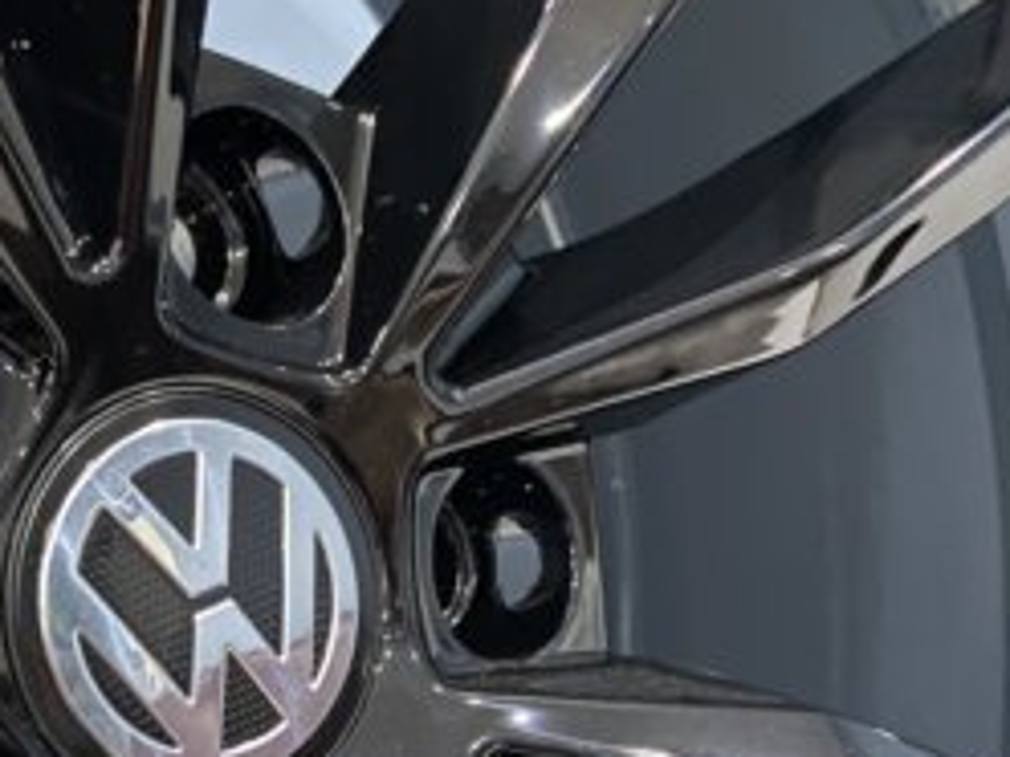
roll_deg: -1.5
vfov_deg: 22.9
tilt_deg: -19.0
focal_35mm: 63
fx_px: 1838
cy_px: 619
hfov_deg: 29.7
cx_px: 138
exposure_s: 1/14
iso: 800
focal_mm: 4.25
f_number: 1.8
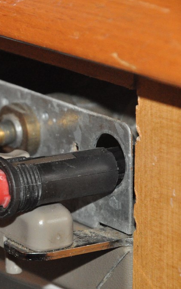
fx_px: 2187
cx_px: -30
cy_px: 145
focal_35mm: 277
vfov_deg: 7.6
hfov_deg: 4.7
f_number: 6
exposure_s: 1/60
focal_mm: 120
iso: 3200
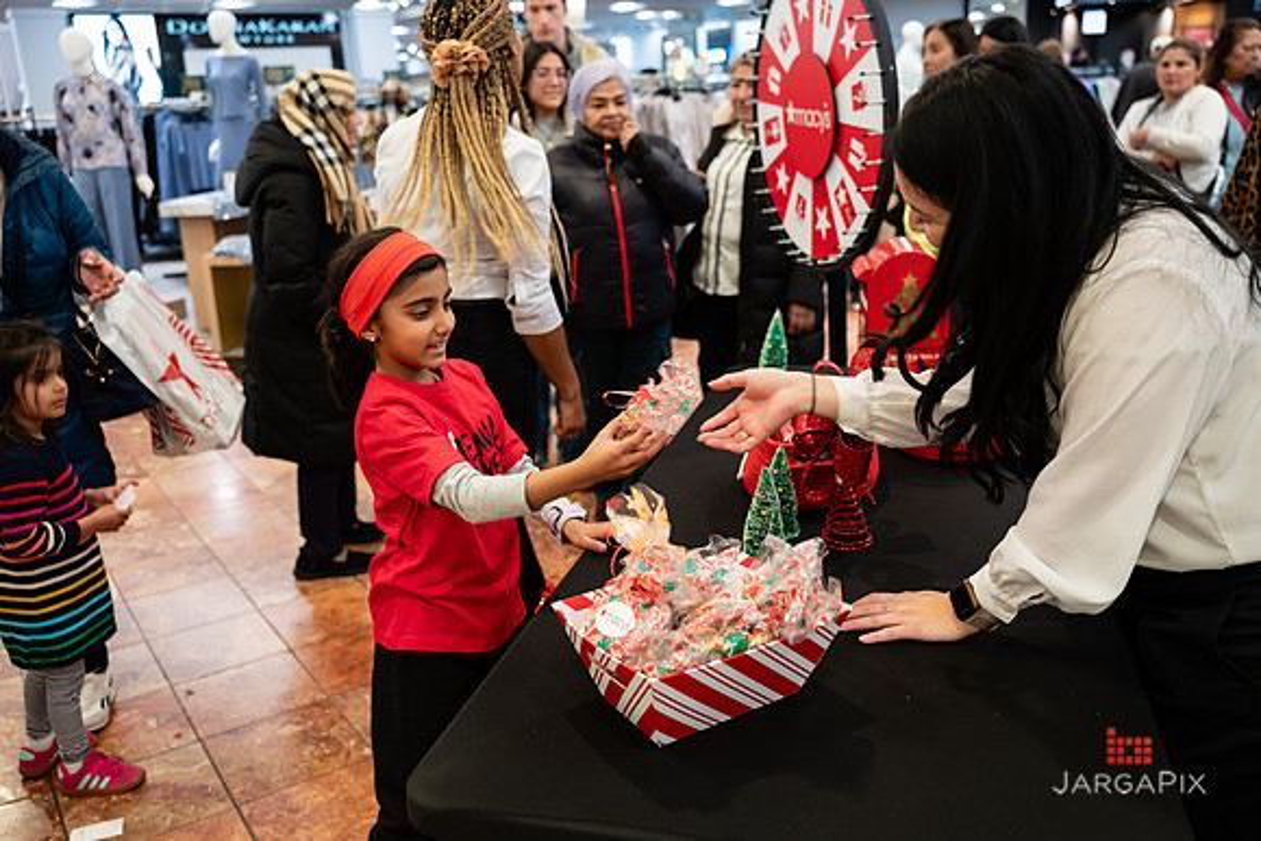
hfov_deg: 60.5
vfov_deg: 42.5
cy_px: 420
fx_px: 1082
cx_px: 630
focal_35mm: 31
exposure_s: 1/125
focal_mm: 30.5
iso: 1000
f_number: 3.2
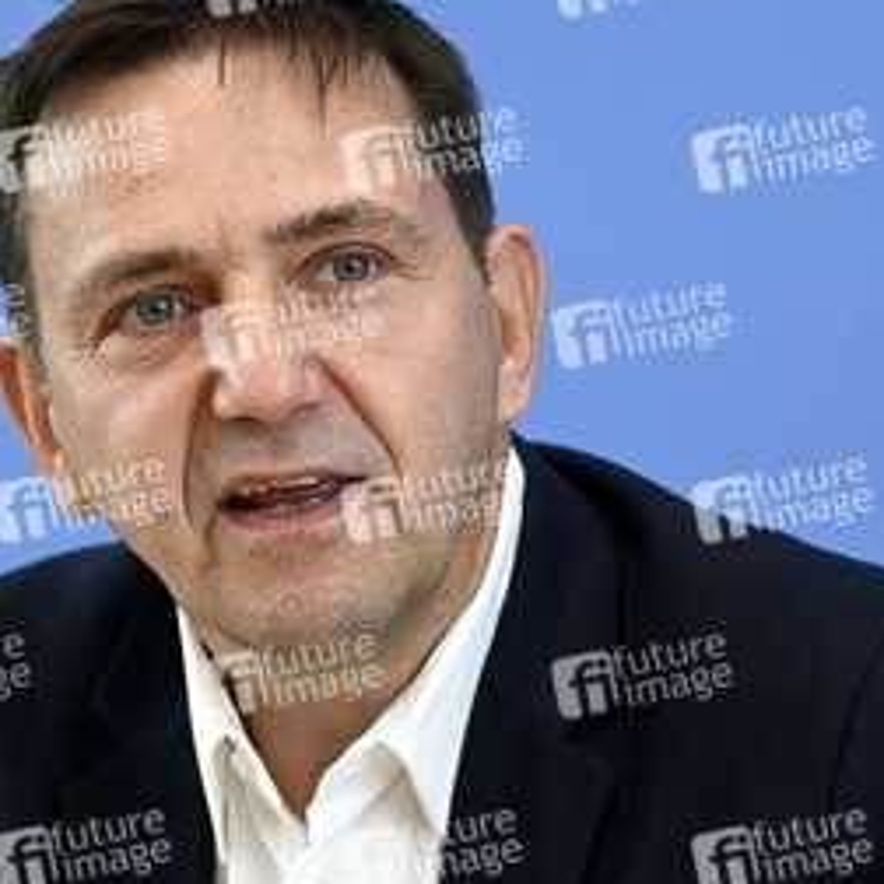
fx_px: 8350
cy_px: 414
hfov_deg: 6.1
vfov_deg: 6.1
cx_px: 339
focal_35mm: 289
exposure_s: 1/640
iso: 2000
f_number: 5.6
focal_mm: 190
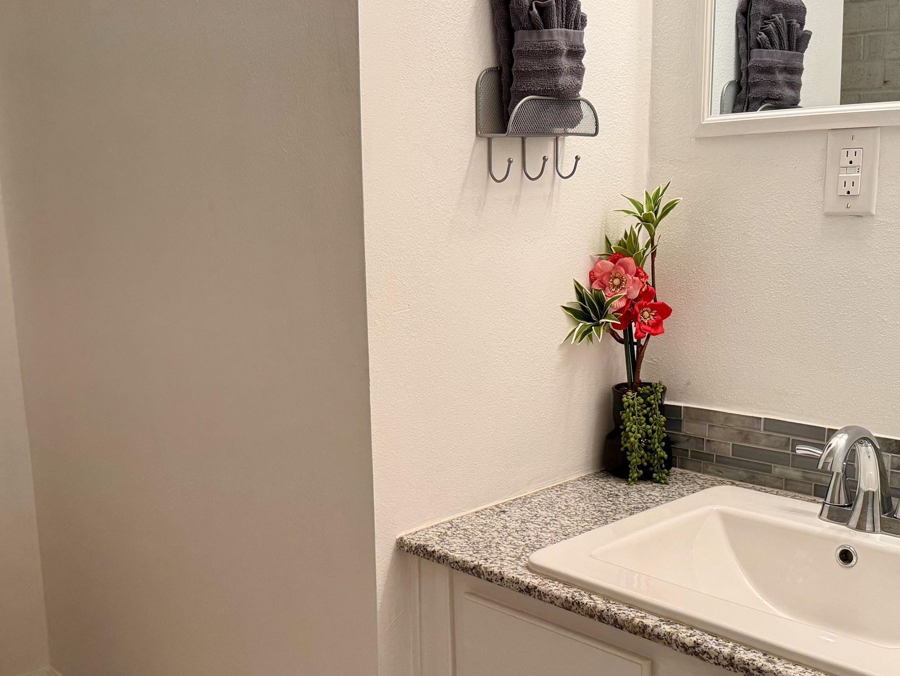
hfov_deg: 45.7
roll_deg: +1.8
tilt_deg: -14.6
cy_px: 407
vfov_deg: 35.0
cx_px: 420
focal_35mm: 41
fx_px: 1066
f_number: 1.78
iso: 200
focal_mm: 6.76
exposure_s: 1/120
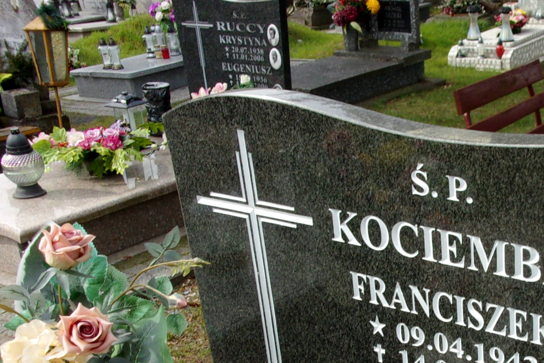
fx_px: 892
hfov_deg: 32.6
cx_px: 466
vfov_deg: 22.4
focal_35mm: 59
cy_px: 326
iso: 80
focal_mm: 5.1
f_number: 10.8
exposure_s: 1/38
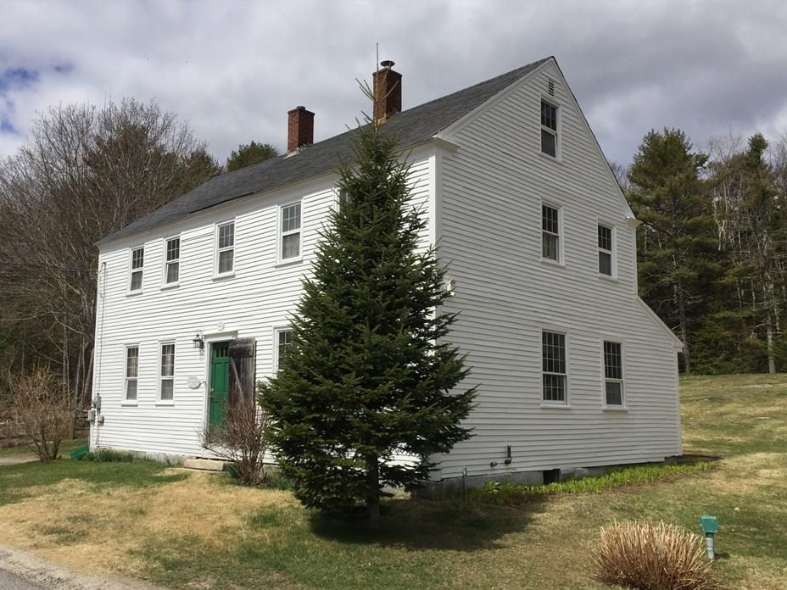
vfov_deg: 44.1
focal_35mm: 32
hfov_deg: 56.8
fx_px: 728
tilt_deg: +9.3
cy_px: 323
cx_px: 381
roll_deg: -1.8
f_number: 2.2
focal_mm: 4.15
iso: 32
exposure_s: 1/5650
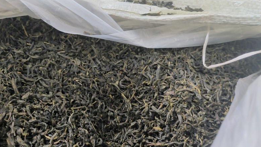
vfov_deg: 38.5
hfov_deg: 64.3
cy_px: 99
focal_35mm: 30
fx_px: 208
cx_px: 129
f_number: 1.9
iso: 798
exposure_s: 1/50
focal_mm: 5.52
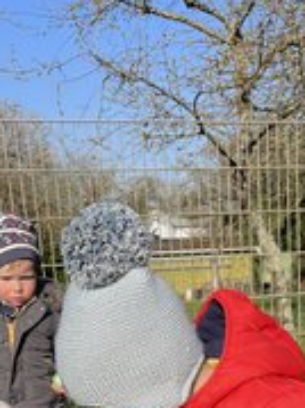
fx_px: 682
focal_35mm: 58
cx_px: 225
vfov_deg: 30.0
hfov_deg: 24.9
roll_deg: +2.6
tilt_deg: -16.1
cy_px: 444
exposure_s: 1/1923
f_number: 1.6
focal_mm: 5.1
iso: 50
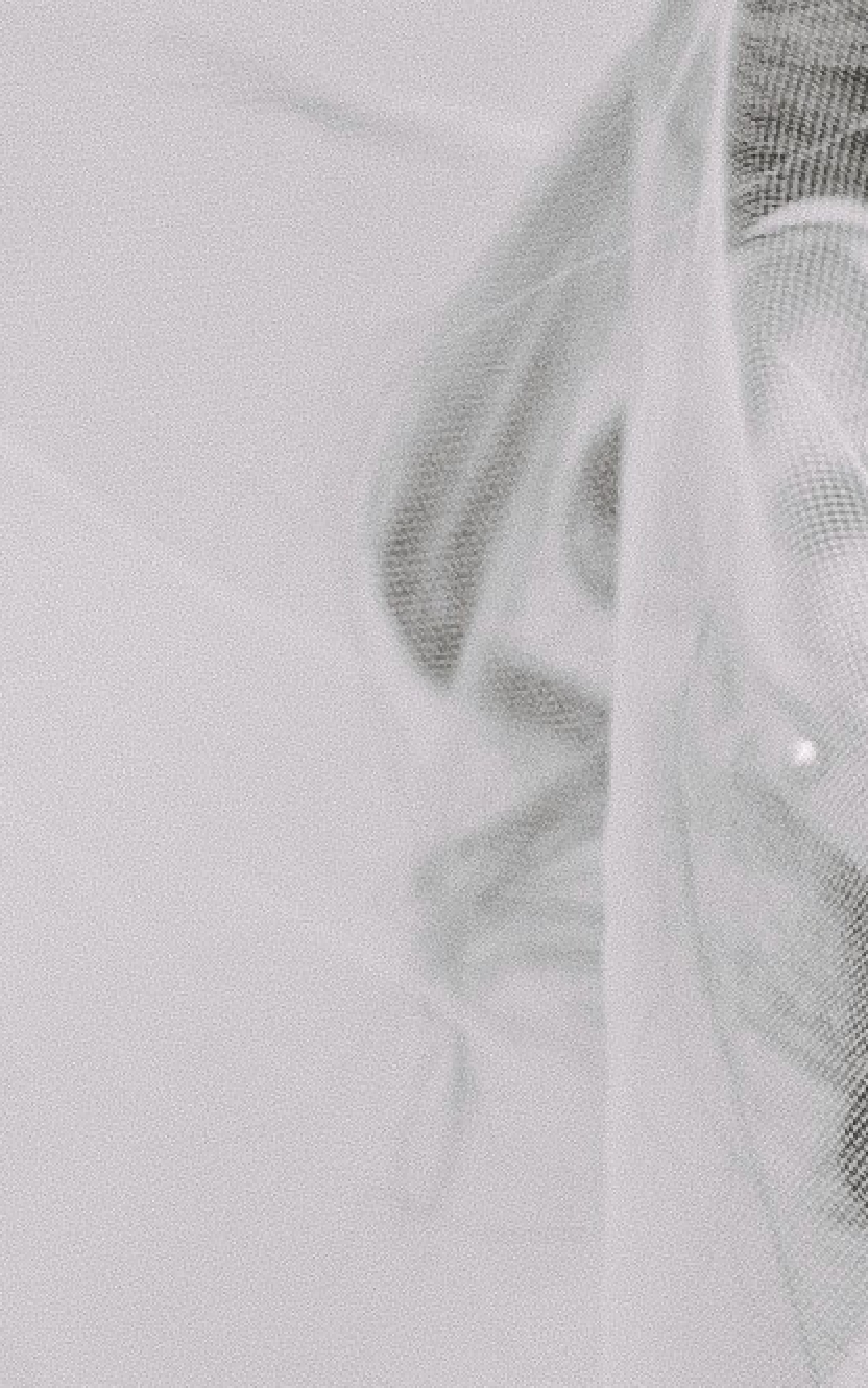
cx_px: 2631
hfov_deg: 3.1
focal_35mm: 413
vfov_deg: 5.1
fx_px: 15622
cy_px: 1167
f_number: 1.7
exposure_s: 1/4000
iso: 200
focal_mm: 25
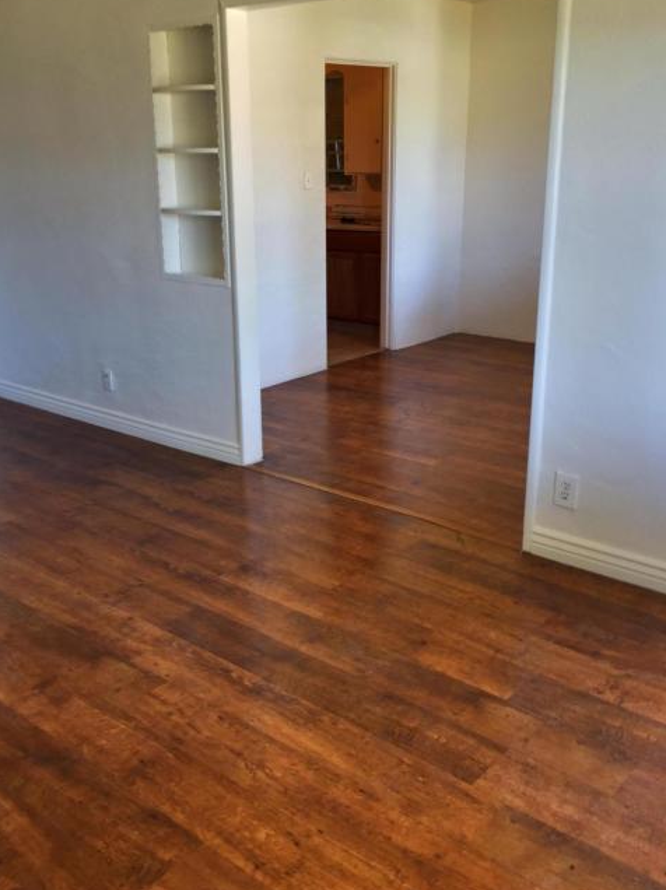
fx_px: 899
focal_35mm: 35
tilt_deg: -14.6
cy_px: 426
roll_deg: +1.1
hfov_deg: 40.6
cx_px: 285
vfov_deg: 52.6
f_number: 2.2
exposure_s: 1/60
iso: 32
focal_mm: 4.15
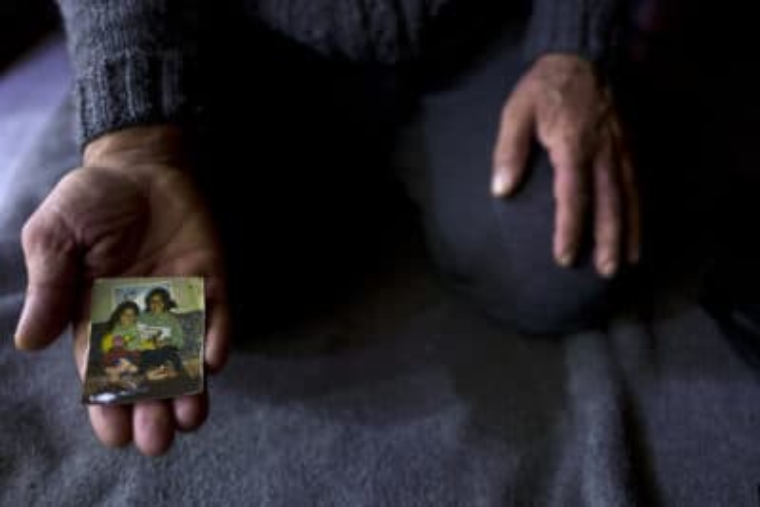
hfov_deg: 65.5
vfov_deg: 46.4
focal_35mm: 28
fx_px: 591
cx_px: 380
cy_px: 254
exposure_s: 1/8
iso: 400
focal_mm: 28
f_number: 1.7
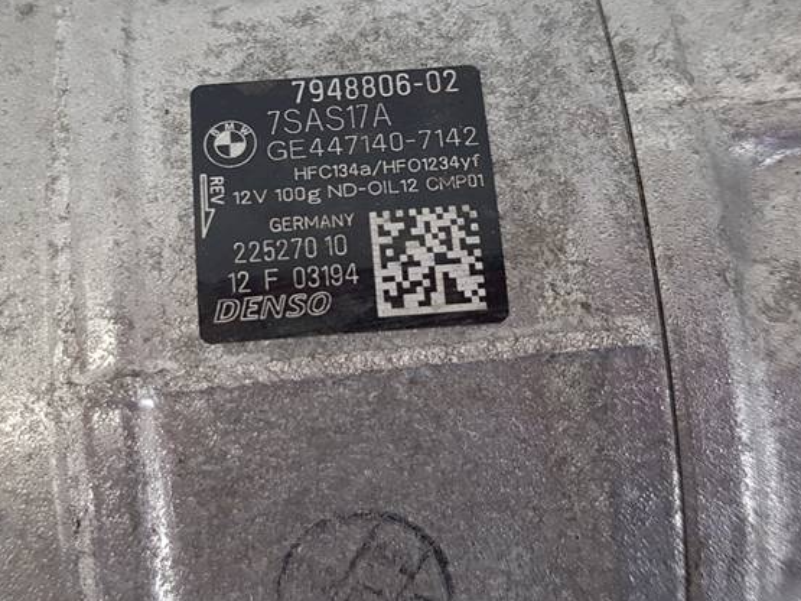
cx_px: 359
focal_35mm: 48
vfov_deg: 29.9
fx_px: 1110
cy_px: 178
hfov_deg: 39.6
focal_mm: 4.2
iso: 80
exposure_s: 1/100
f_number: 1.7
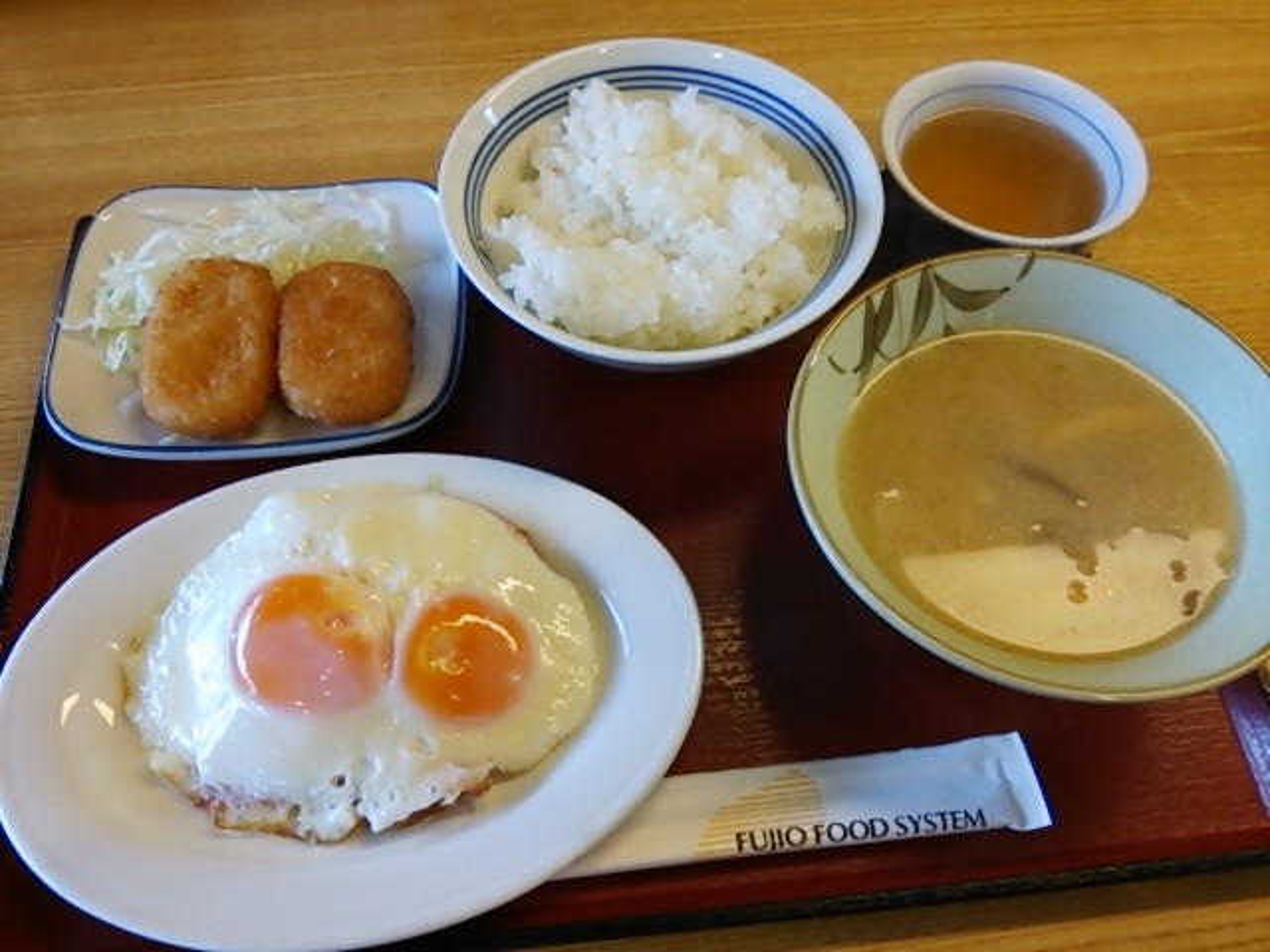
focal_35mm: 28
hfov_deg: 63.4
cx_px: 635
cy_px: 476
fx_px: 1027
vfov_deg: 49.7
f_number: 2.5
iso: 160
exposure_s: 1/60
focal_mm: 4.21
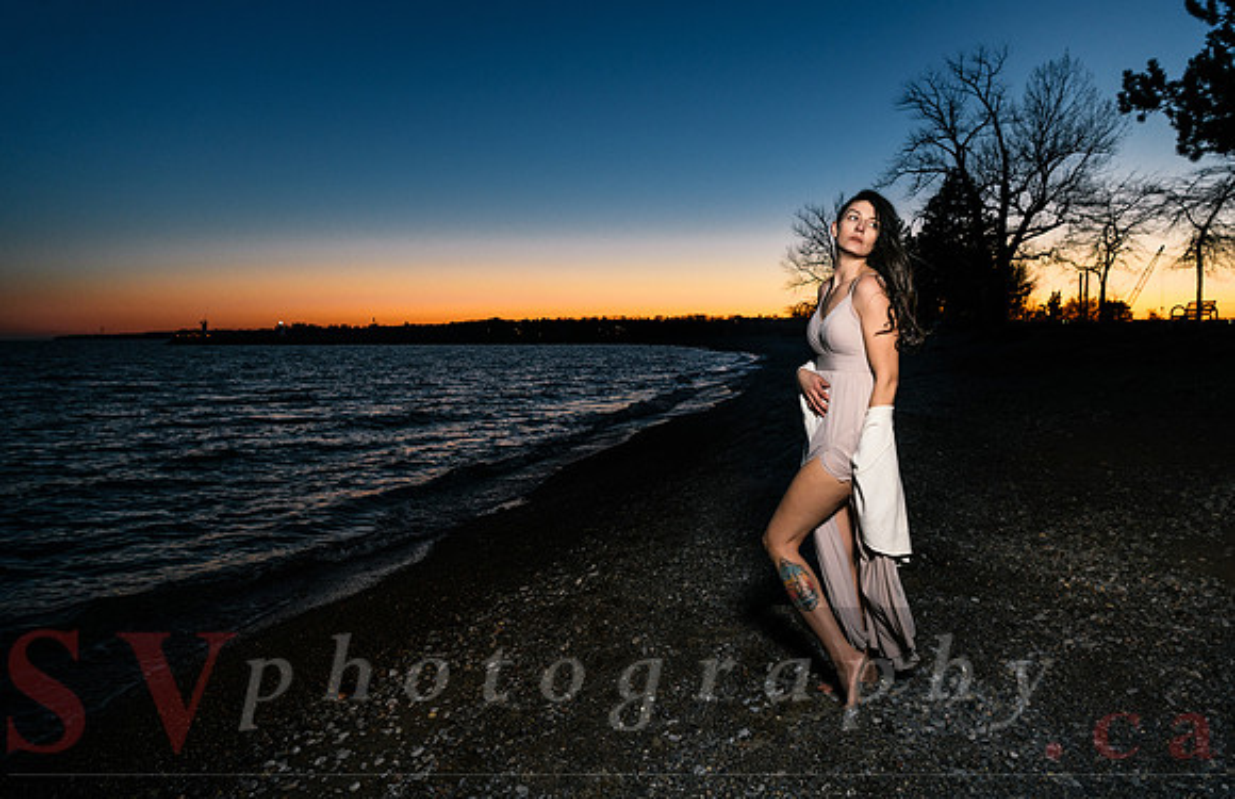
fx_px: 883
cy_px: 381
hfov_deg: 69.9
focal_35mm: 26
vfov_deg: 48.7
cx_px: 647
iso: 400
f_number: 4
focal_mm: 24
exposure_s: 1/60
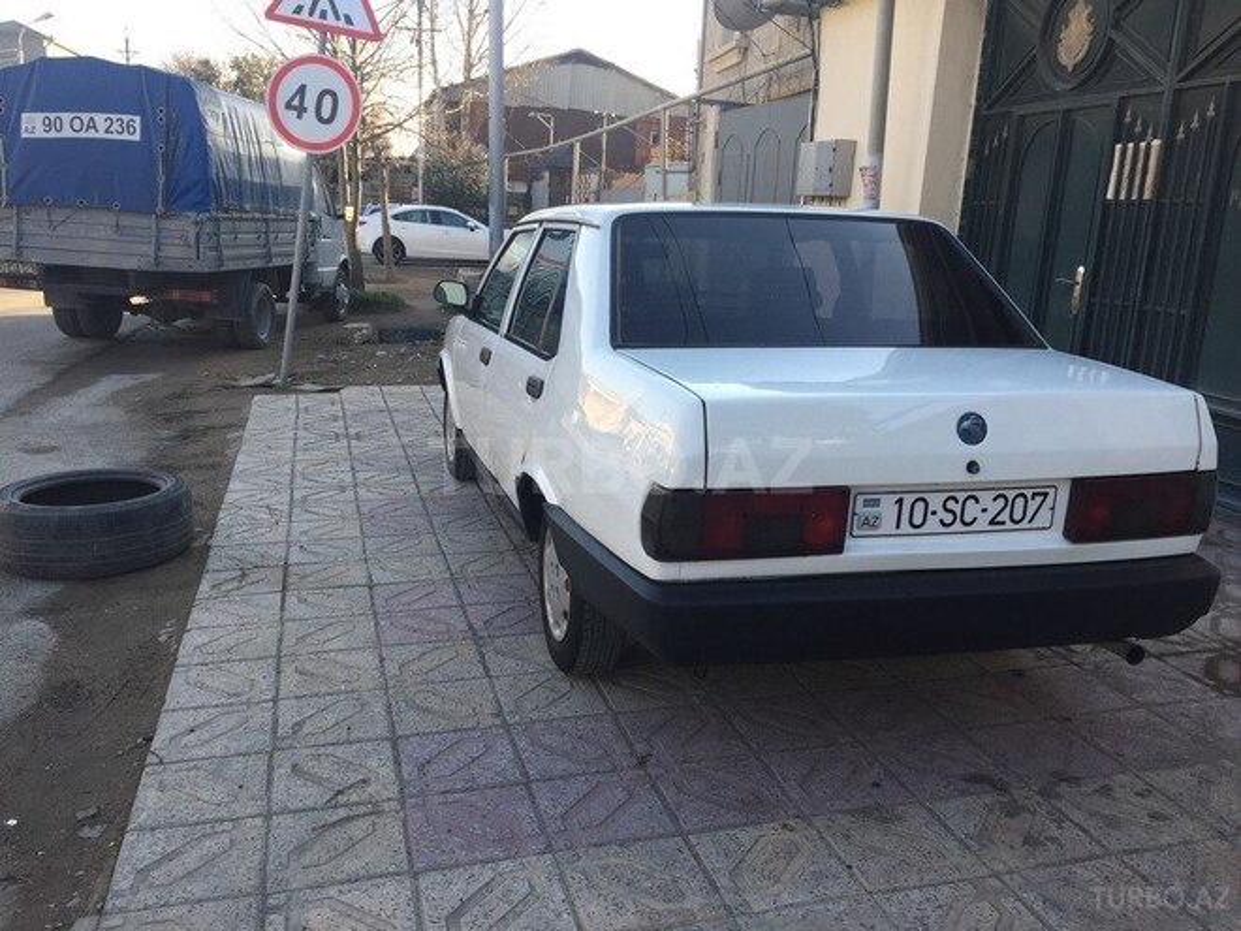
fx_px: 1040
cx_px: 620
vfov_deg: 48.2
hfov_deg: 61.7
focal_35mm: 29
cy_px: 466
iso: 32
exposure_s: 1/373
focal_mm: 4.15
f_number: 2.2
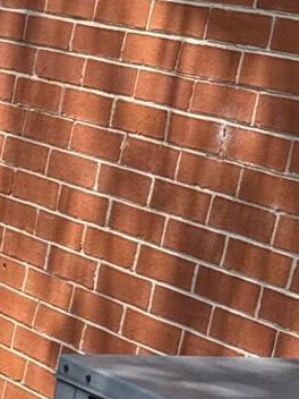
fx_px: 1808
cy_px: 493
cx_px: -443
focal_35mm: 157
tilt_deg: -17.0
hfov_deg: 8.5
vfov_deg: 12.3
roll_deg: -6.4
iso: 80
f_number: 1.78
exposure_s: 1/1855
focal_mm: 6.76
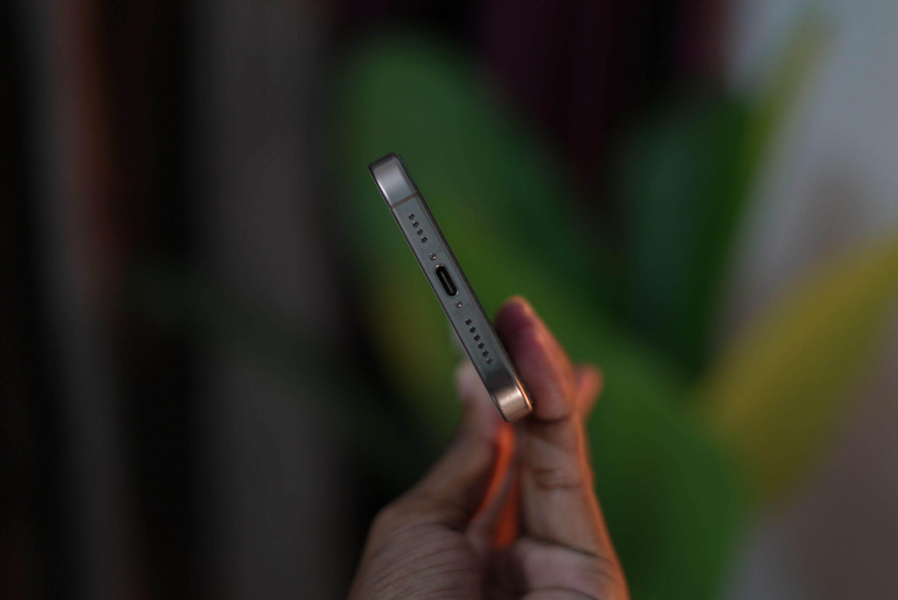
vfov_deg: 27.0
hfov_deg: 39.6
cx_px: 449
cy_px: 300
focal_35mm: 50
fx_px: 1248
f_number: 1.8
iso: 320
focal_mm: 50
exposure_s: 1/100
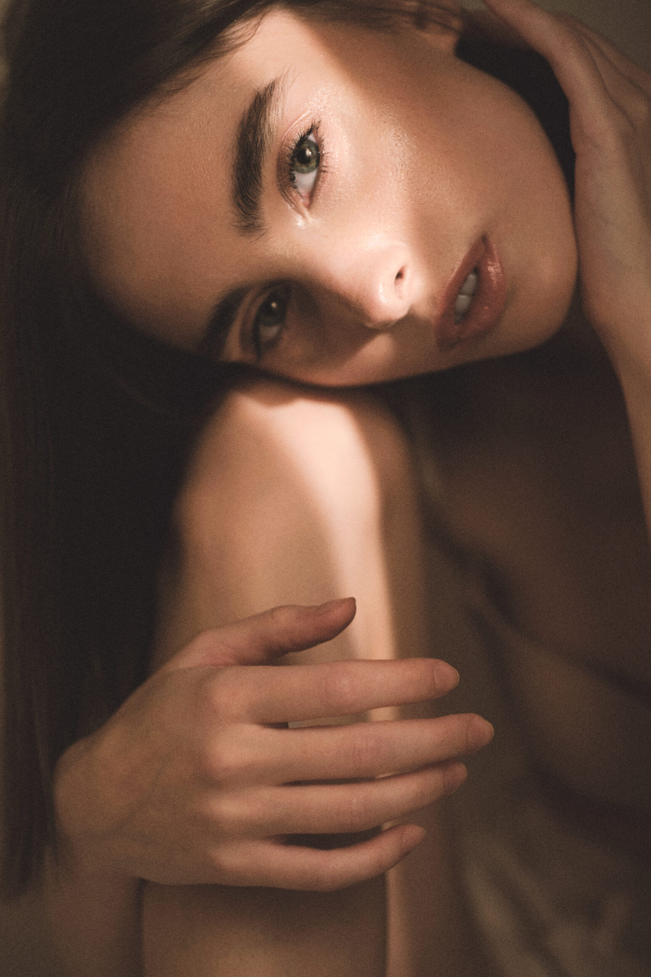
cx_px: 326
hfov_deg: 16.3
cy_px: 488
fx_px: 2278
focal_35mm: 84
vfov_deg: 24.2
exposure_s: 1/250
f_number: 1.2
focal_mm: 56
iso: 640
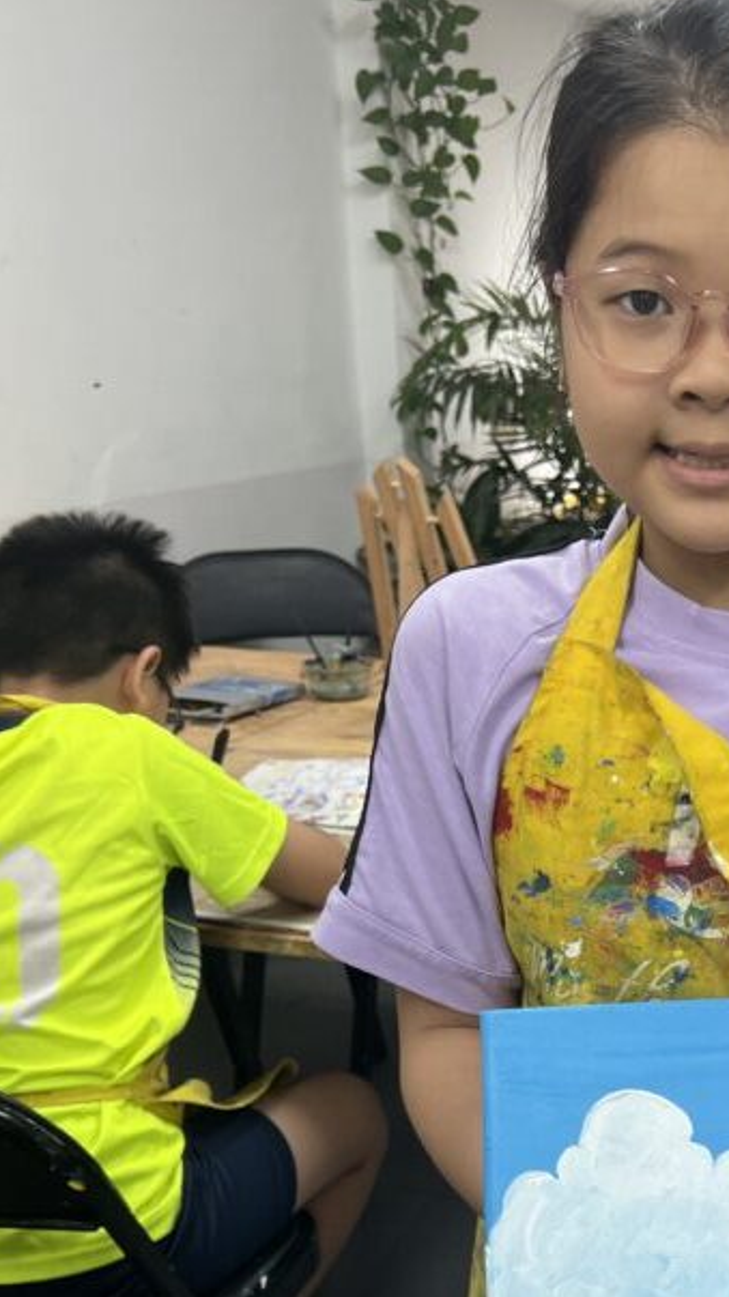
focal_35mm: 47
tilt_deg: -20.1
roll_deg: +1.8
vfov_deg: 42.8
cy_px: 918
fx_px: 1616
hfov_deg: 24.0
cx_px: 768
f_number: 1.5
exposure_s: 1/100
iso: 50
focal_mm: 5.7
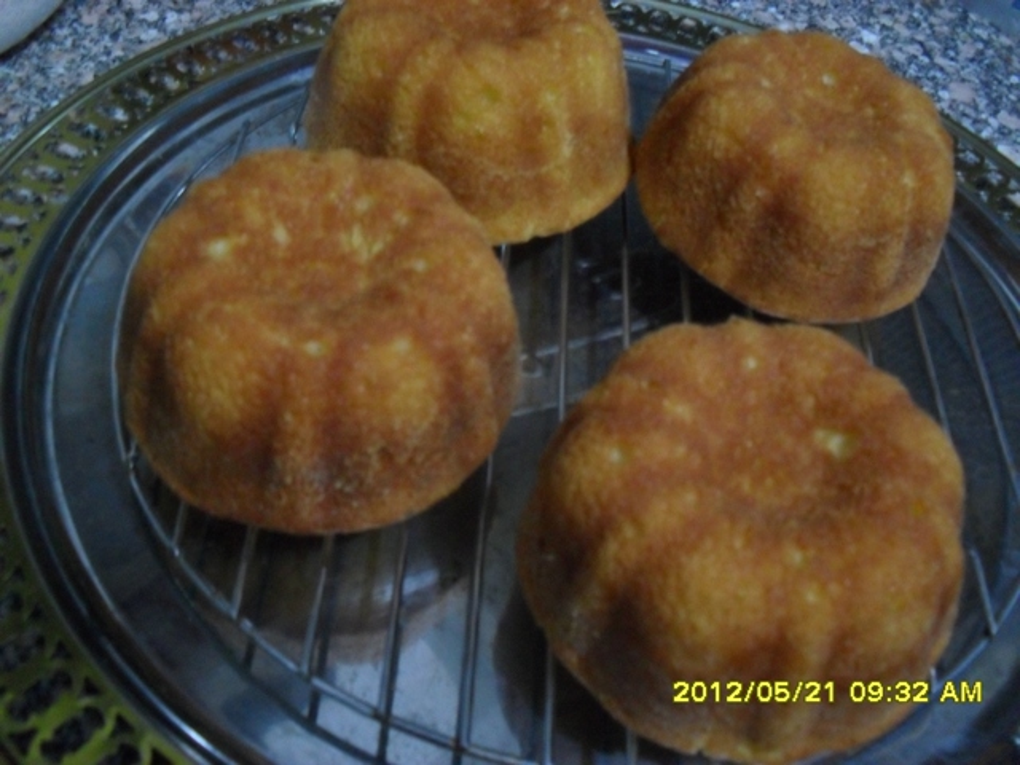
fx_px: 1031
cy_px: 382
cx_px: 510
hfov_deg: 52.6
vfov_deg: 40.7
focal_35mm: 35
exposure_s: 1/8
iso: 400
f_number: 3.2
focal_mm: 6.3
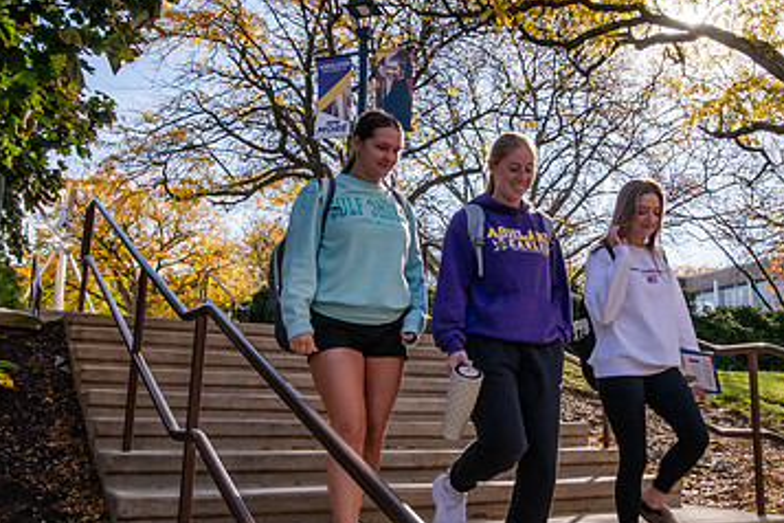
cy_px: 254
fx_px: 849
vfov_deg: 34.2
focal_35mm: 39
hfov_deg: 49.5
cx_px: 437
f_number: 20
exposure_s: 1/125
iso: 320
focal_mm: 24
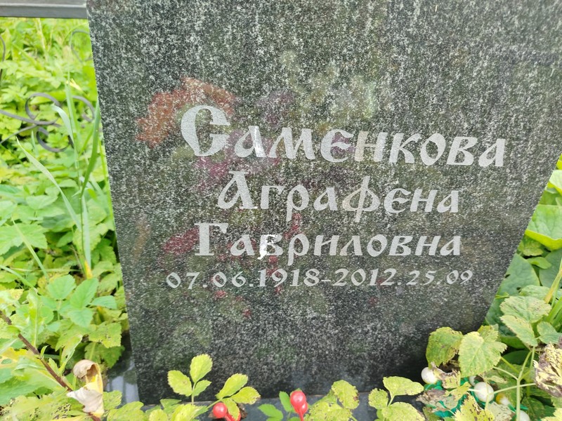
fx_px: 390
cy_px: 210
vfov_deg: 56.8
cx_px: 281
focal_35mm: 24
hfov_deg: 71.6
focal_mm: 5.31
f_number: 1.7
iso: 50
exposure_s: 1/111
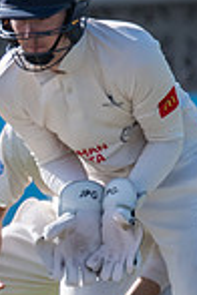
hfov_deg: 0.3
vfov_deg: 0.5
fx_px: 33594
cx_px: -387
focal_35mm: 4093
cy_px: 161
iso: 800
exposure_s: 1/2500
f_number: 7.1
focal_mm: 550
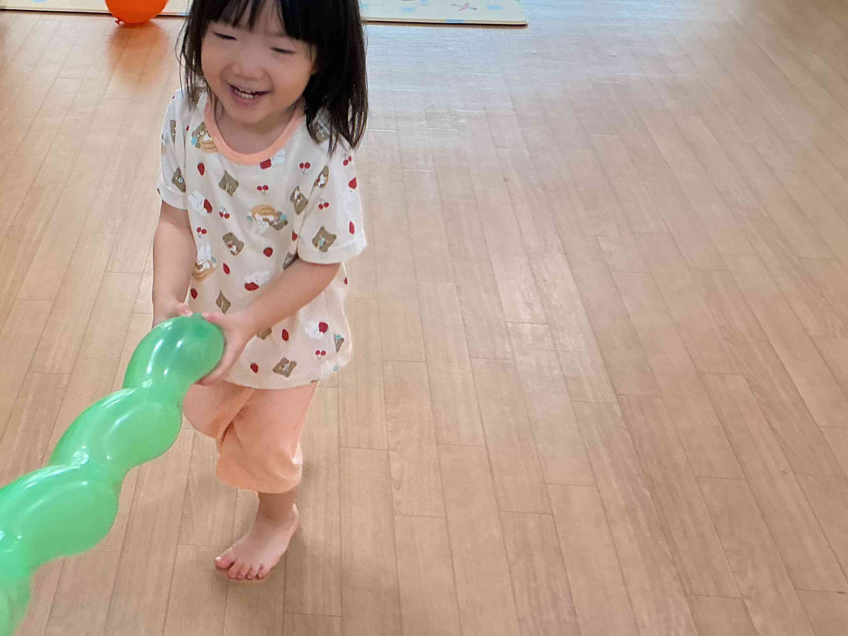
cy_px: 212
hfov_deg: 41.8
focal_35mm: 44
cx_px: 225
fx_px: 1078
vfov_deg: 32.6
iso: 40
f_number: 1.8
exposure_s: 1/120
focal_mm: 3
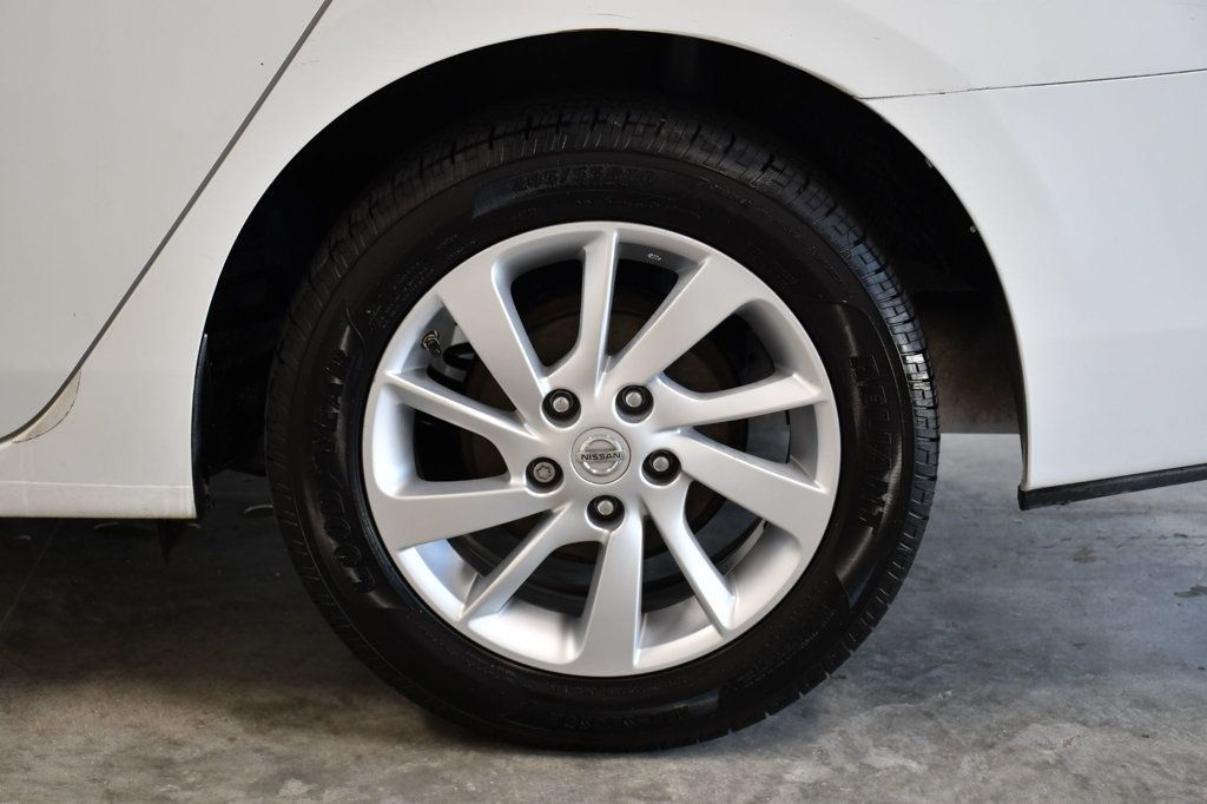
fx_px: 2514
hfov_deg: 27.0
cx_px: 604
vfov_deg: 18.2
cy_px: 402
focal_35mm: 75
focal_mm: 50
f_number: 6.3
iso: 400
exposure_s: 1/125
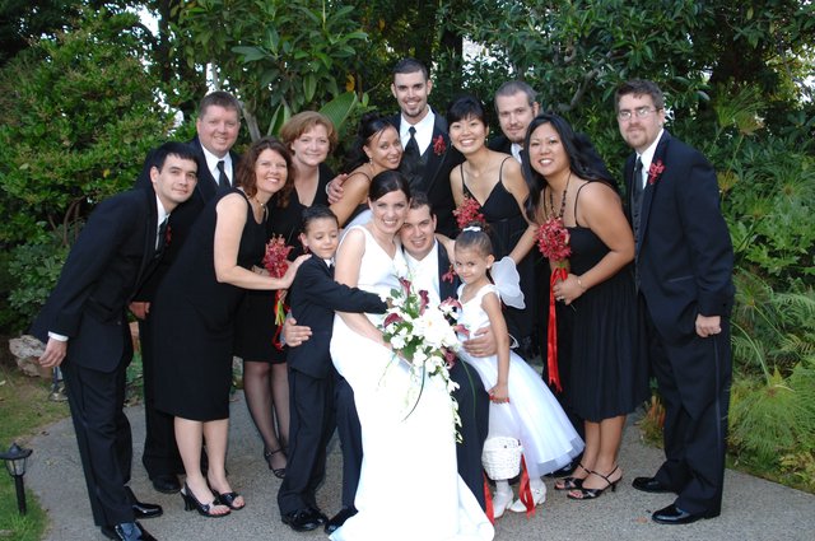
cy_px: 270
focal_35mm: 42
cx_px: 408
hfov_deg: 46.5
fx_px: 950
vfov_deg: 31.8
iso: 400
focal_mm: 28
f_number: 5.6
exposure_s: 1/50
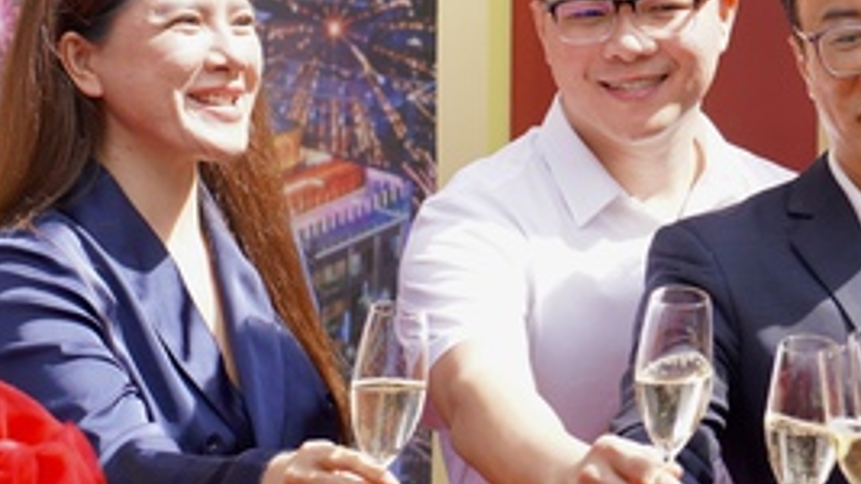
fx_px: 4245
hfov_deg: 11.4
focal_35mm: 186
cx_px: 948
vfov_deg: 6.5
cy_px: 208
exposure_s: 1/1000
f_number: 3.2
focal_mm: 65
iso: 500
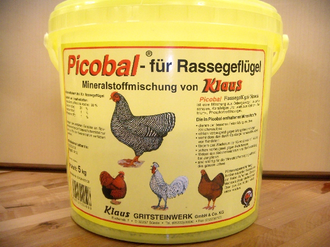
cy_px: 124
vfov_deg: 37.7
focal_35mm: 38
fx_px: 362
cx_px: 165
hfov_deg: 49.0
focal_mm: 6.4
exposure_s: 1/10.8
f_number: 3.5
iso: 200
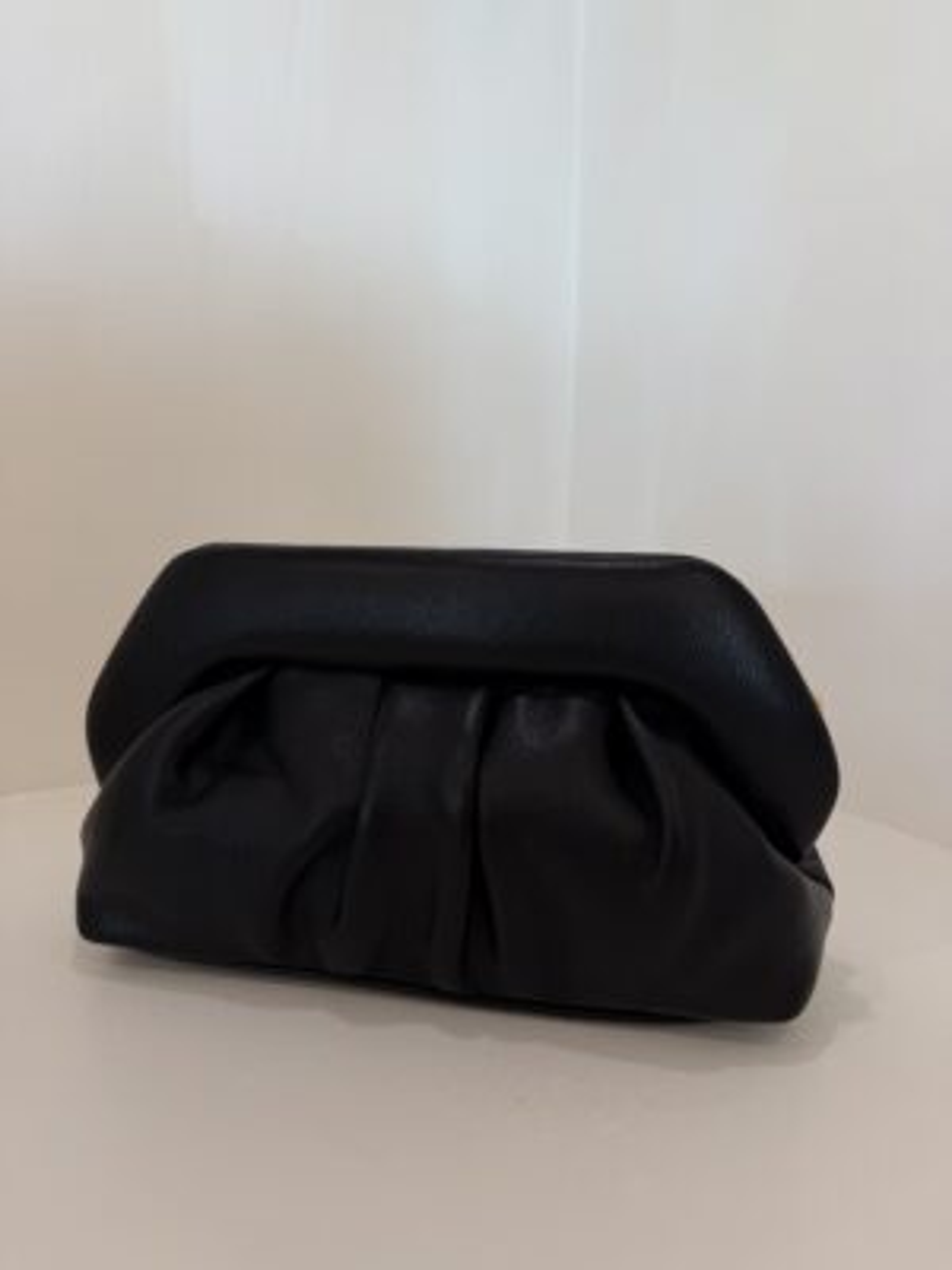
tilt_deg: -9.7
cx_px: 476
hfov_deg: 56.8
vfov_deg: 71.6
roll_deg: +0.1
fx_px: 880
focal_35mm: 24
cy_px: 635
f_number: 1.78
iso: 64
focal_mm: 6.76
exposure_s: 1/214
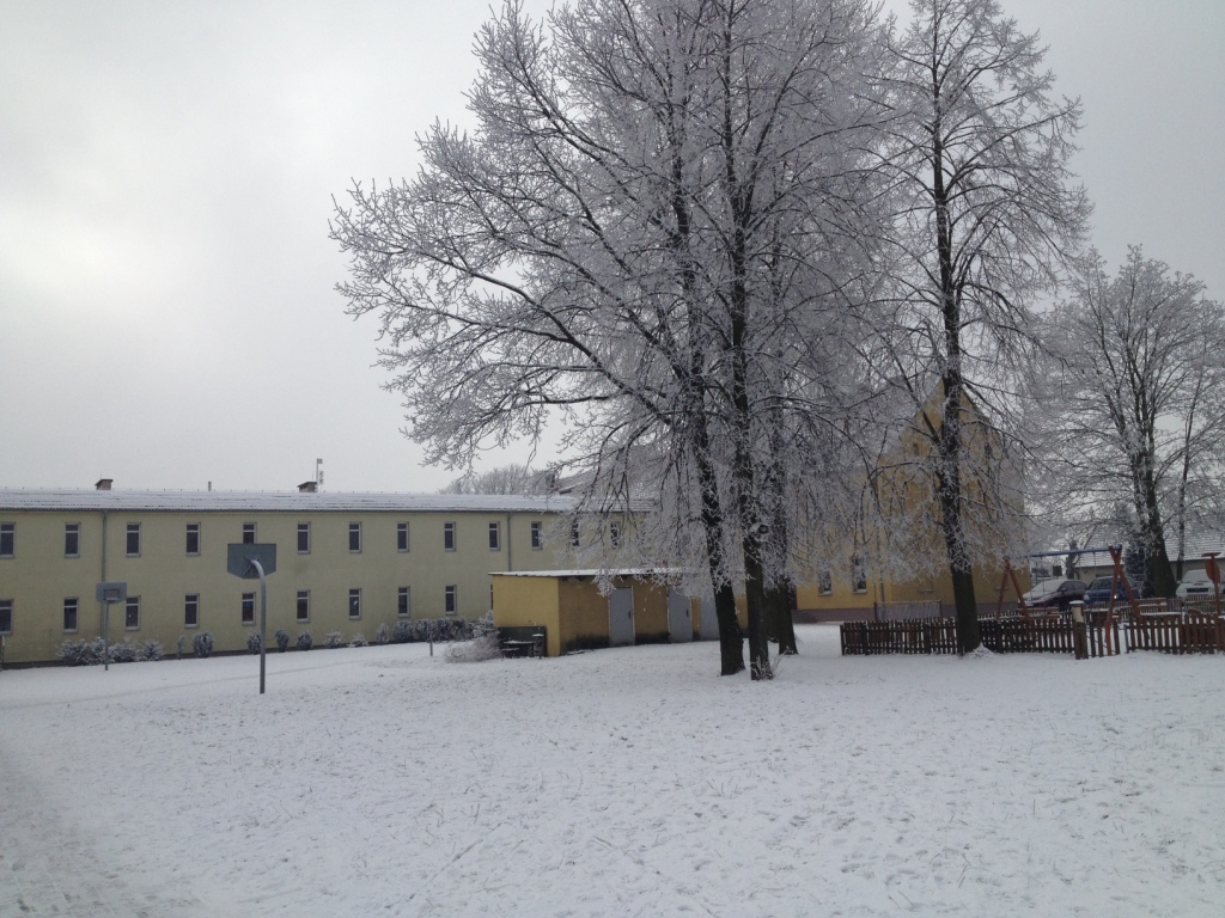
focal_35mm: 35
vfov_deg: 40.7
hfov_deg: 52.6
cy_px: 459
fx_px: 1239
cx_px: 612
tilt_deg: +5.1
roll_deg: +1.8
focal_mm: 4.28
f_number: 2.4
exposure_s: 1/2208
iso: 50
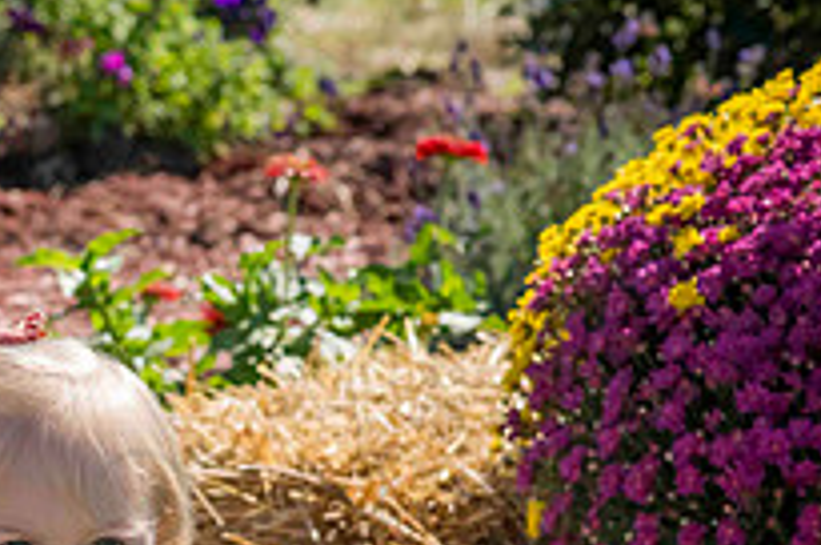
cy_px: 695
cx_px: -184
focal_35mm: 241
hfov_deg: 8.5
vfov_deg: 5.6
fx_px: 5487
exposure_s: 1/1250
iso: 400
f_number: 7.1
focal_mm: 85
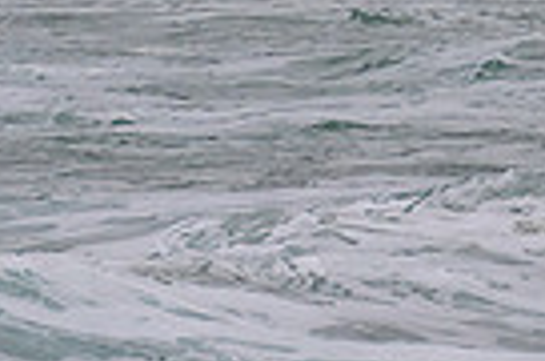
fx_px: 70549
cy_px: -317
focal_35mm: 4671
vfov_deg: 0.3
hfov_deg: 0.4
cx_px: 370
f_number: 11
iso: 500
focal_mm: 800
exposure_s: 1/2000
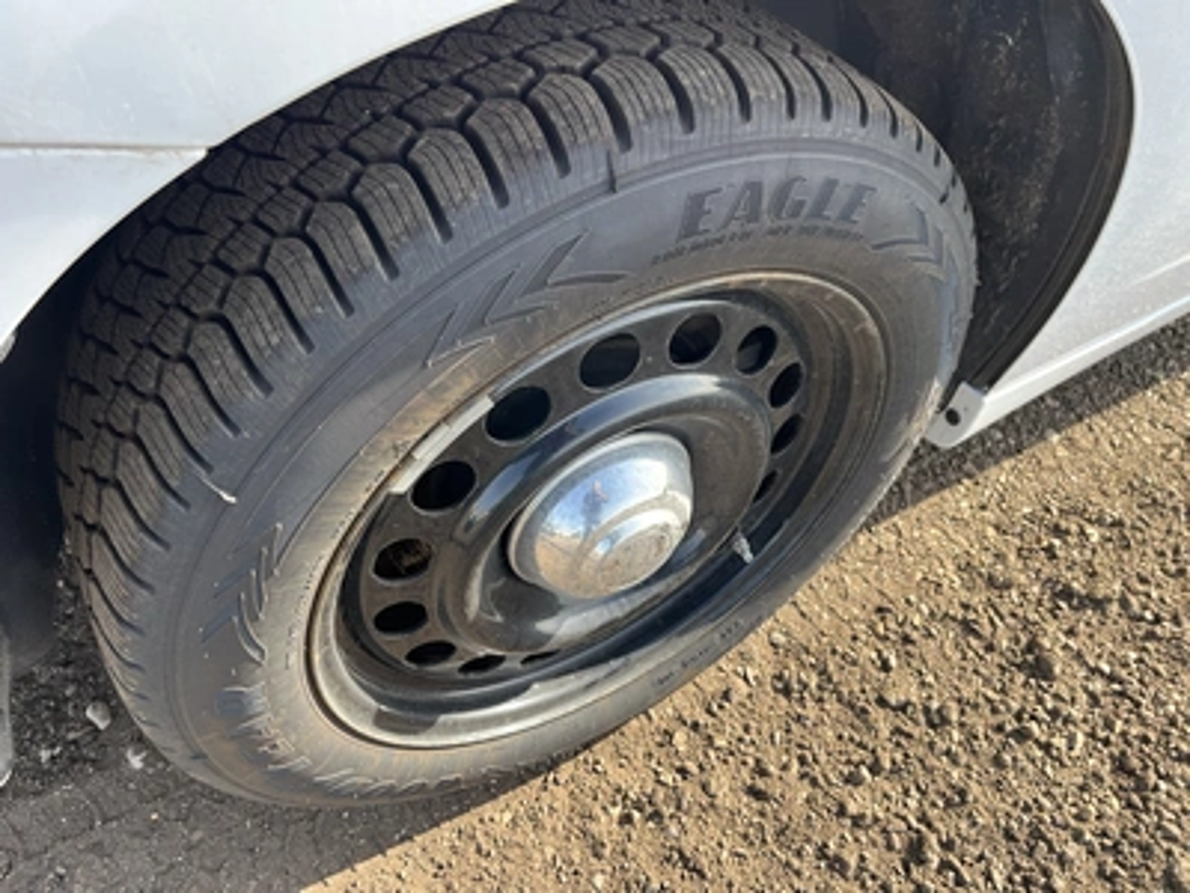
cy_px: 446
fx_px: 894
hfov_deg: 67.3
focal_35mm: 26
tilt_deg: -49.0
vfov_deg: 53.1
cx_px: 595
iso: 50
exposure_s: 1/433
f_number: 1.6
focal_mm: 5.1
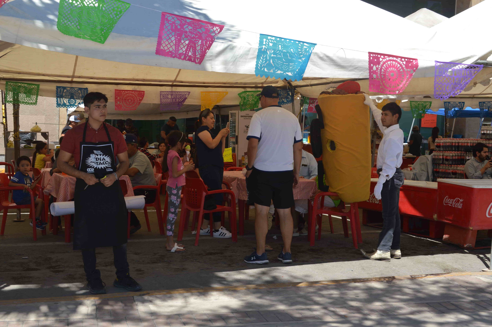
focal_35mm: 48
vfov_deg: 28.0
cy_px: 164
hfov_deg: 41.1
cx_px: 246
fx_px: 655
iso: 100
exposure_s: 1/200
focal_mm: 32
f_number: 8
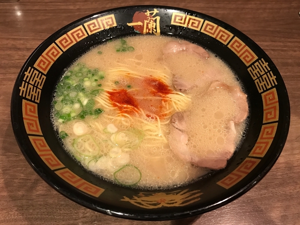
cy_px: 112
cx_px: 150
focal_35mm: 28
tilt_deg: -52.9
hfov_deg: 63.4
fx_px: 243
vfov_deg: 49.7
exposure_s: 1/9
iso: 100
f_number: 1.8
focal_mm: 3.99
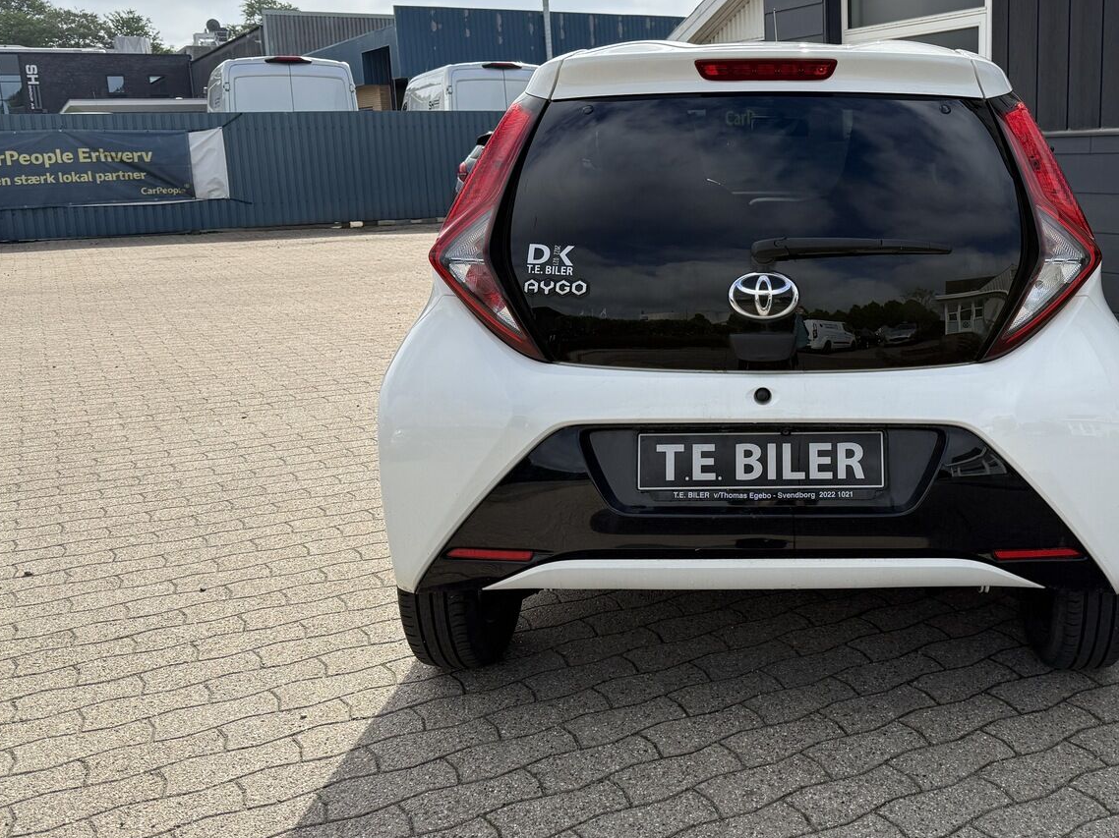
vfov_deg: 39.6
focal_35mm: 36
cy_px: 360
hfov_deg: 50.1
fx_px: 1163
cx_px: 779
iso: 100
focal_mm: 6.76
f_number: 1.78
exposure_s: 1/4673
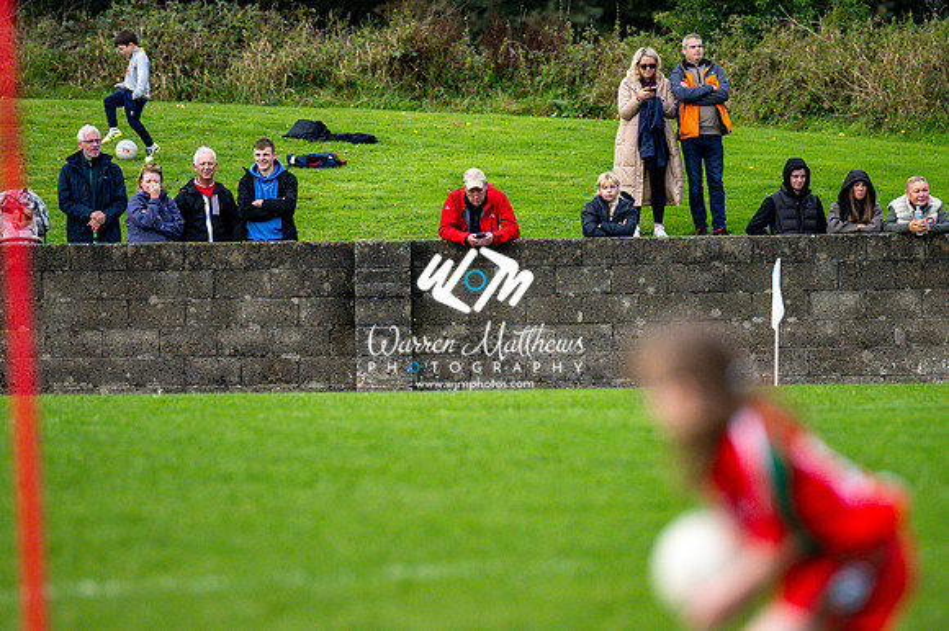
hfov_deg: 4.6
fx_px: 11855
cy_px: 316
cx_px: 474
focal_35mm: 450
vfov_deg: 3.1
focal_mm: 300
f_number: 2.8
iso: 1000
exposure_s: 1/6400
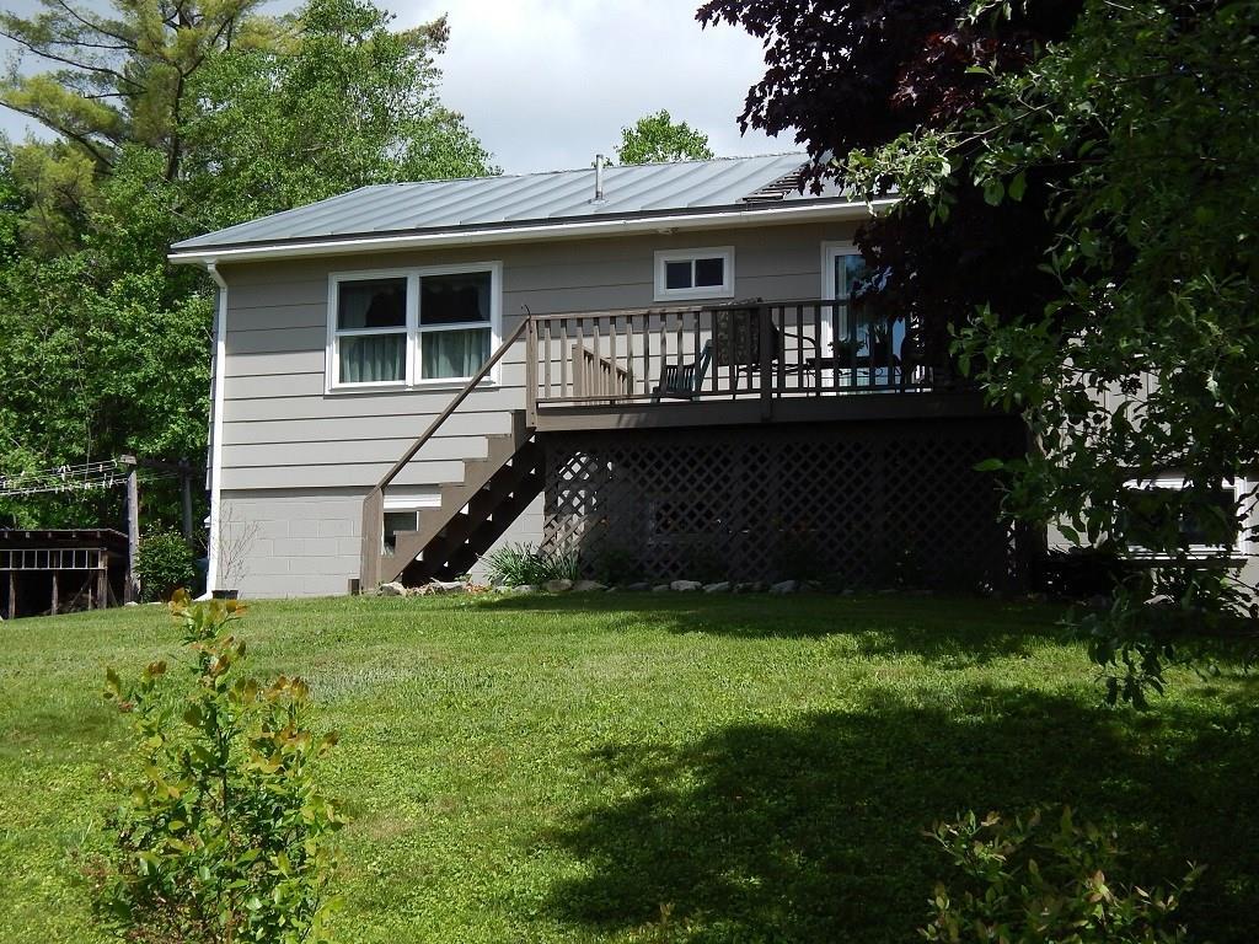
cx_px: 630
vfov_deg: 29.7
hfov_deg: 38.9
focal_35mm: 49
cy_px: 472
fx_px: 1782
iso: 125
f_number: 3.7
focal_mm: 8.6
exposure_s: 1/800
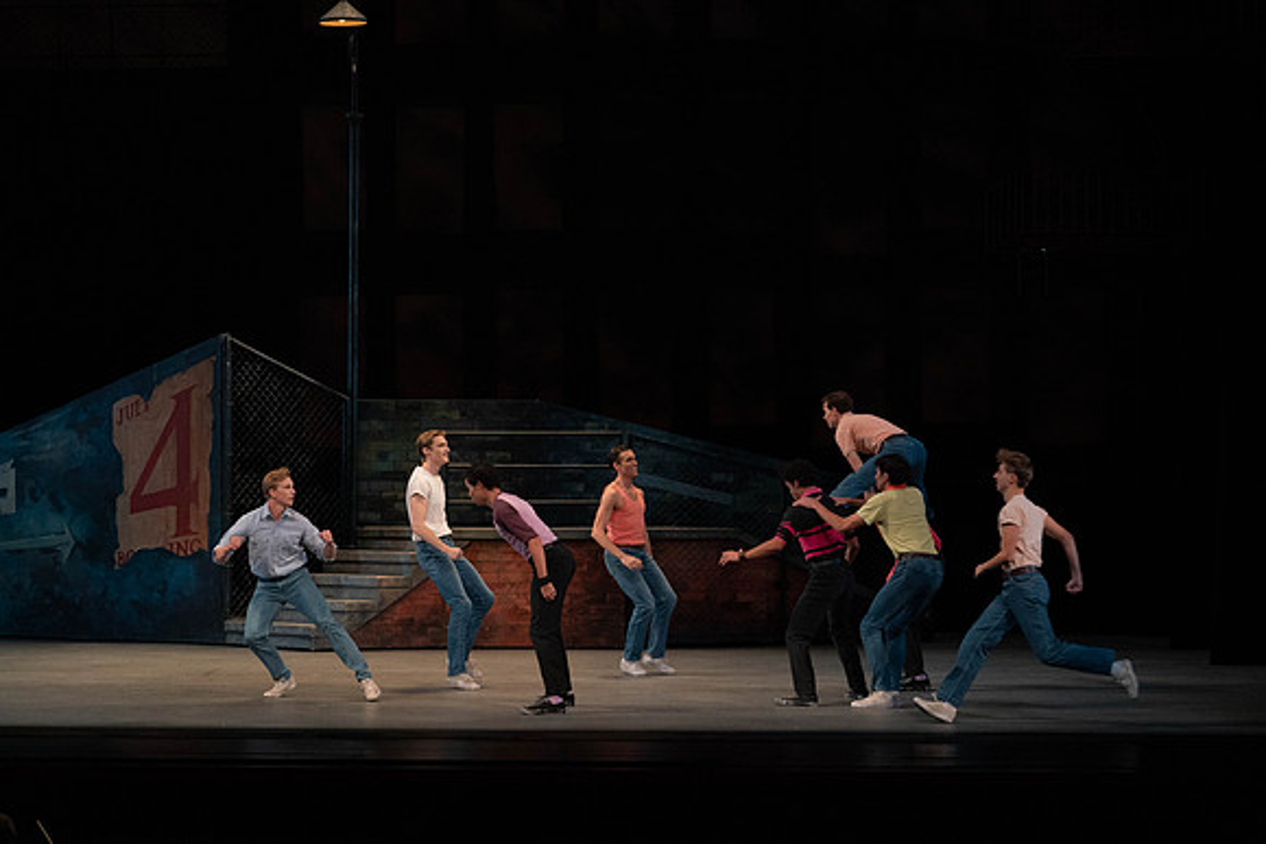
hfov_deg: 20.6
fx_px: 3482
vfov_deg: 13.8
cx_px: 633
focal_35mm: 99
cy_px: 422
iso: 3200
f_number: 4.5
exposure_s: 1/400
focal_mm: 99
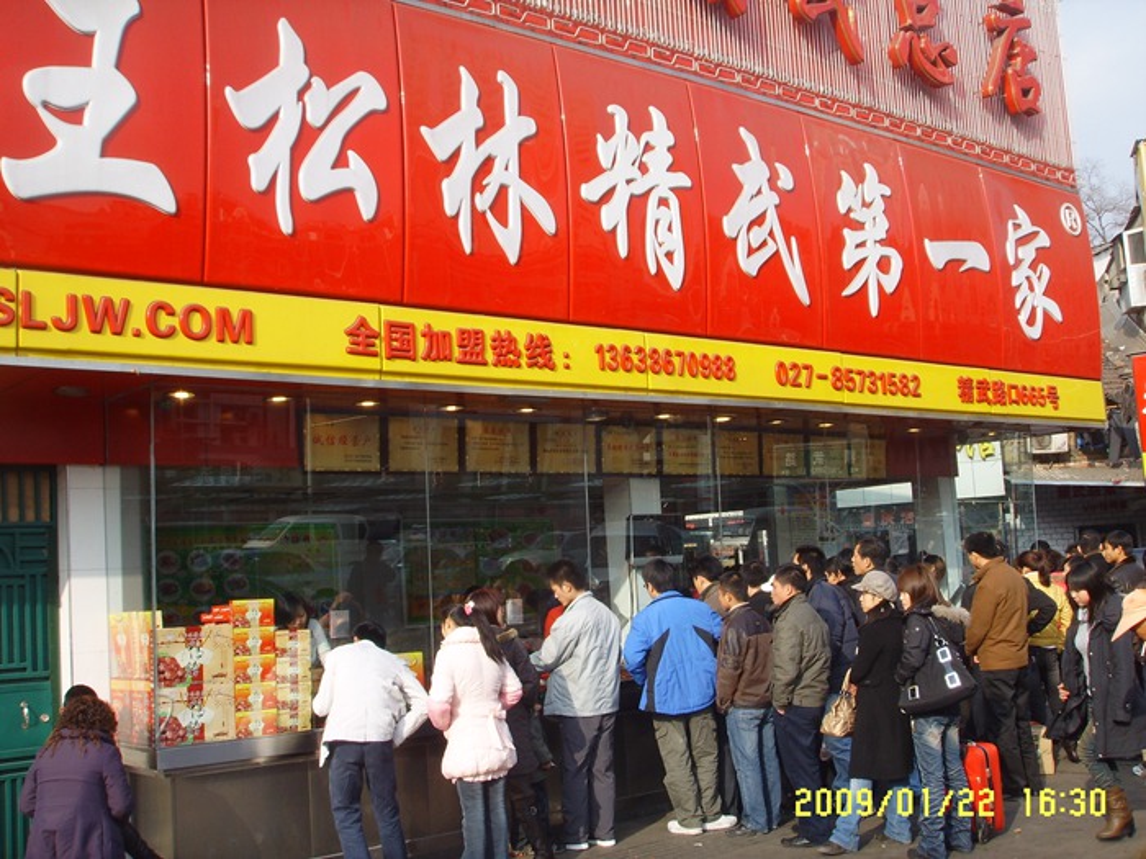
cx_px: 573
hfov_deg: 47.9
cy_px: 430
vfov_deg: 36.8
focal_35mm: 39
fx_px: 1291
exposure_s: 1/125
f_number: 6.3
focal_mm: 6.6
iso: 50
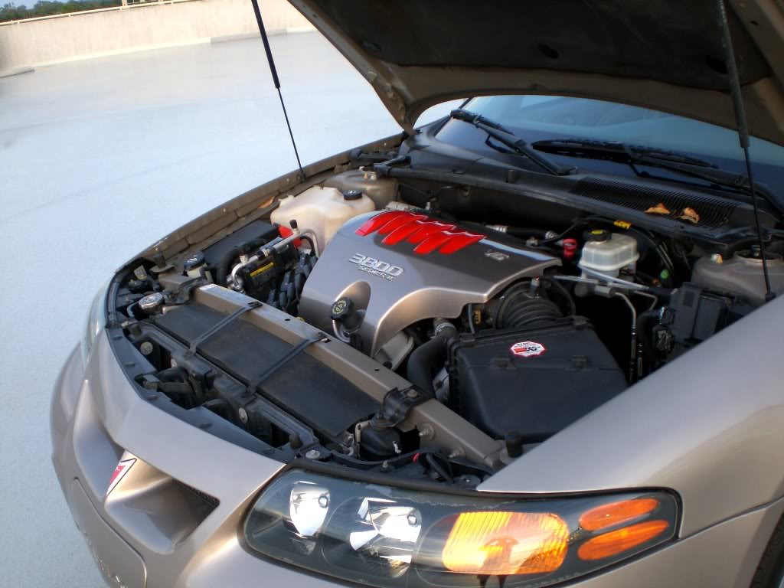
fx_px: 861
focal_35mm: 38
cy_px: 294
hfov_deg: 49.0
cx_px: 392
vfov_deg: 37.7
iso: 100
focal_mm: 6.3
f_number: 3.1
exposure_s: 1/80
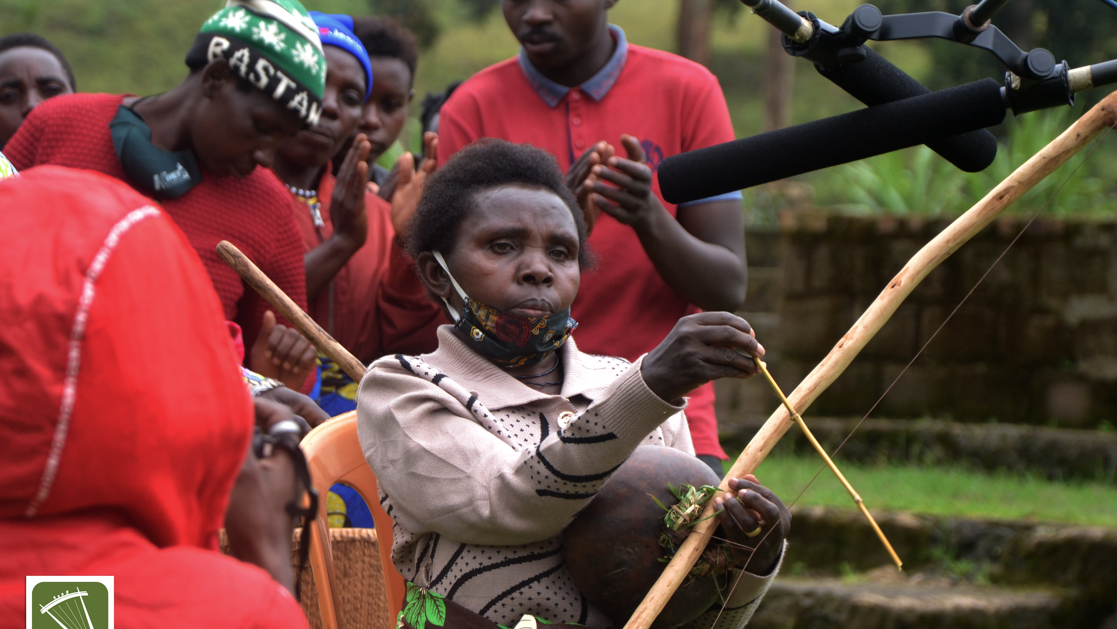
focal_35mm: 34
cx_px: 558
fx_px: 993
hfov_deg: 58.7
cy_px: 356
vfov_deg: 35.1
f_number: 4.5
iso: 1600
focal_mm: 21
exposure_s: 1/50
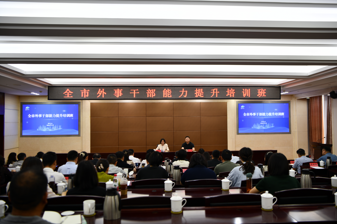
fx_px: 309
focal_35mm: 33
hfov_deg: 57.2
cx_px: 172
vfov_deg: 40.0
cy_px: 114
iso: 160
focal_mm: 32
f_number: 3.2
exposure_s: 1/40
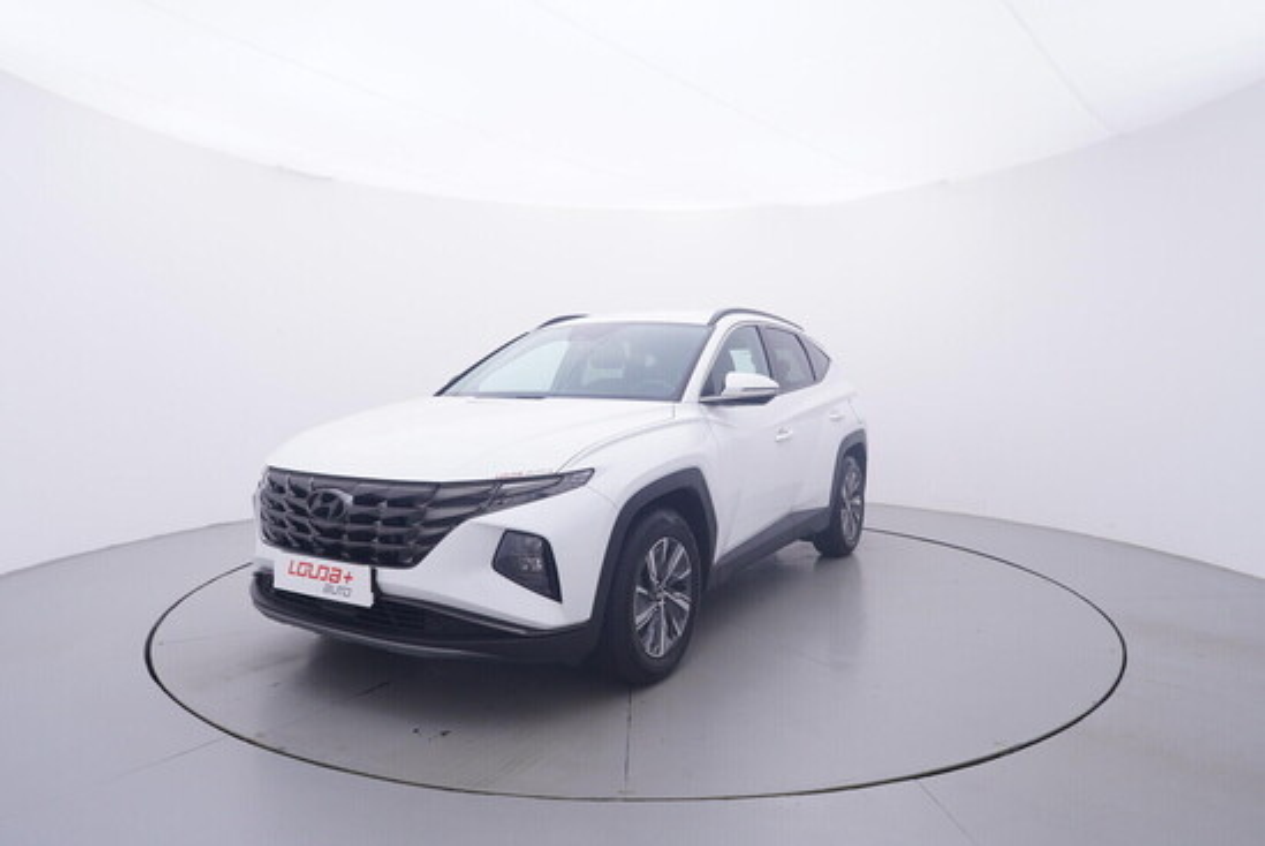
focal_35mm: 22
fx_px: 791
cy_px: 423
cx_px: 632
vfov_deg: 56.2
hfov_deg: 77.3
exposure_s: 1/80
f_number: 5
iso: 200
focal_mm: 15
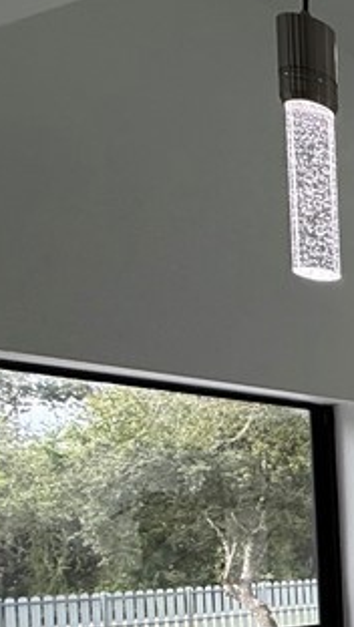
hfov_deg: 13.3
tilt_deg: -0.7
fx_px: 833
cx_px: 939
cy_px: 547
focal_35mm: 50
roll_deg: +1.6
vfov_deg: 38.8
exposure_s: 1/247
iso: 64
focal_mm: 2.22
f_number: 2.2
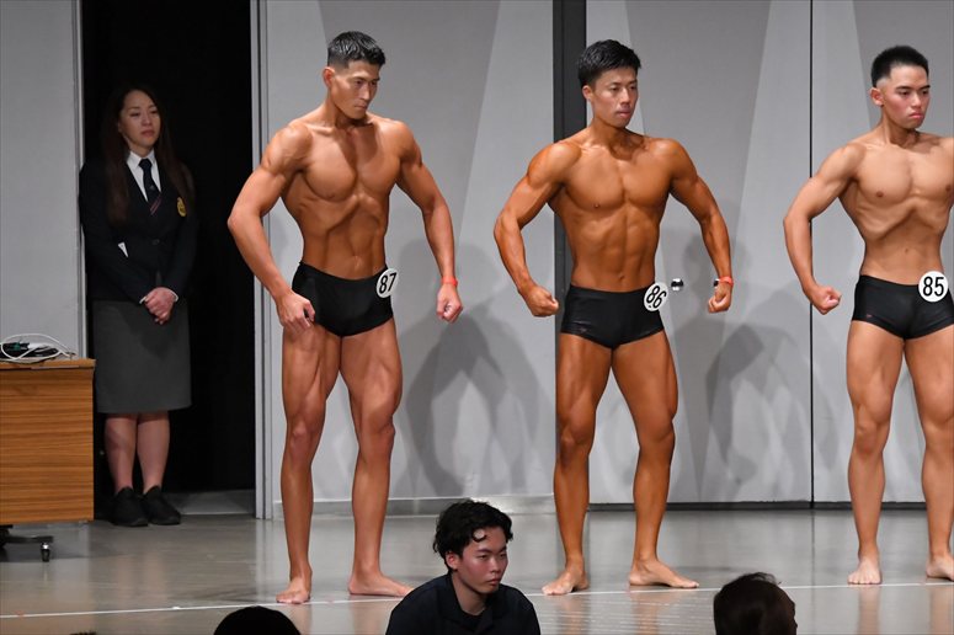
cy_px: 318
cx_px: 477
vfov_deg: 6.3
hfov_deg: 9.5
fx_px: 5748
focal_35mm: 217
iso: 6400
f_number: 5.6
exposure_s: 1/400
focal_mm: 145
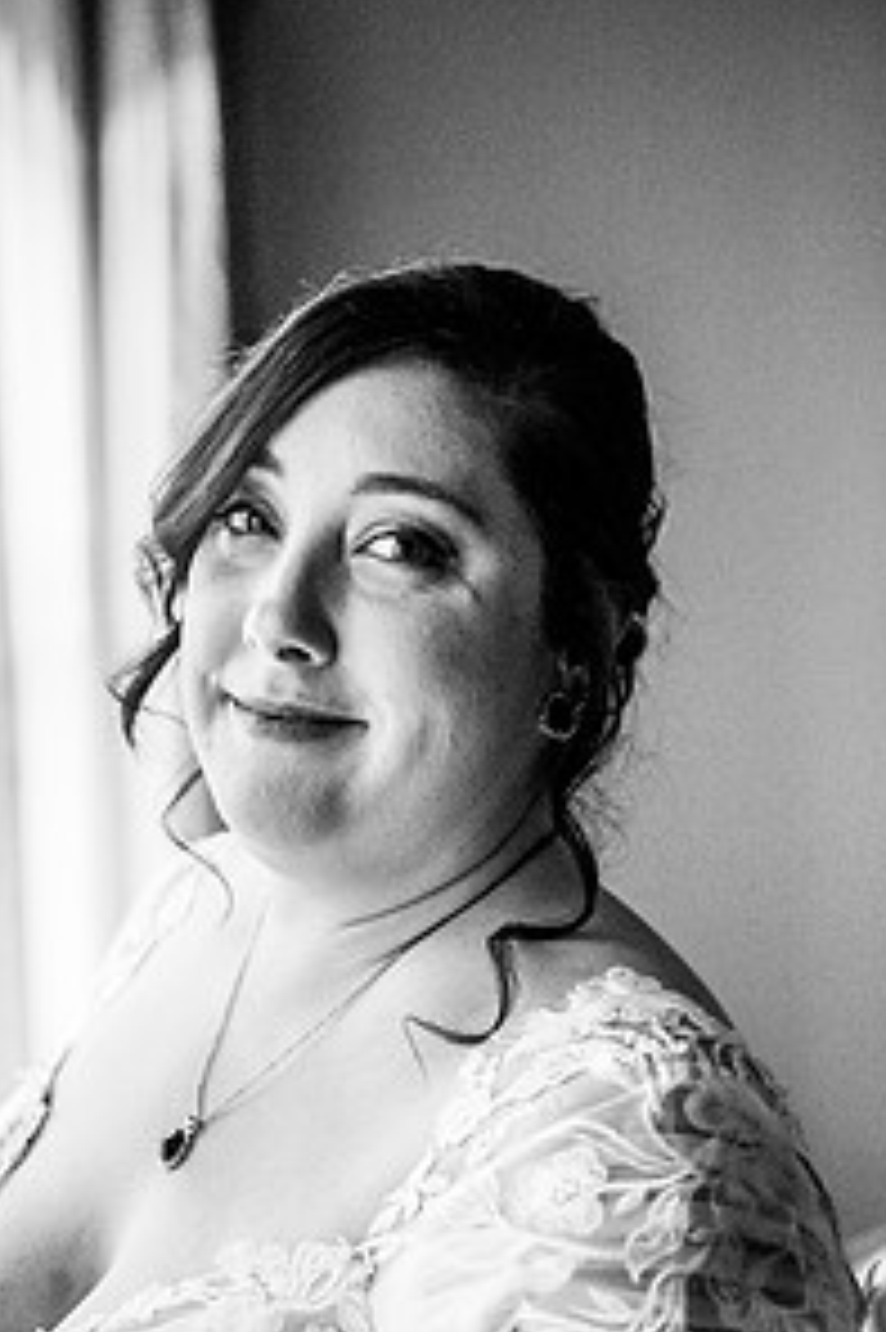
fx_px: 2476
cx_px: 229
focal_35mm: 67
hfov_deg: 20.1
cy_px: 873
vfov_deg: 29.9
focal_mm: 44
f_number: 2.8
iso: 1600
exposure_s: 1/800
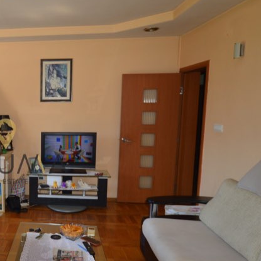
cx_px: 6
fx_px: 306
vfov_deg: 46.0
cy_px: 152
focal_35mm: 36
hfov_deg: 40.9
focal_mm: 13
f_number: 4
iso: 160
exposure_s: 1/125
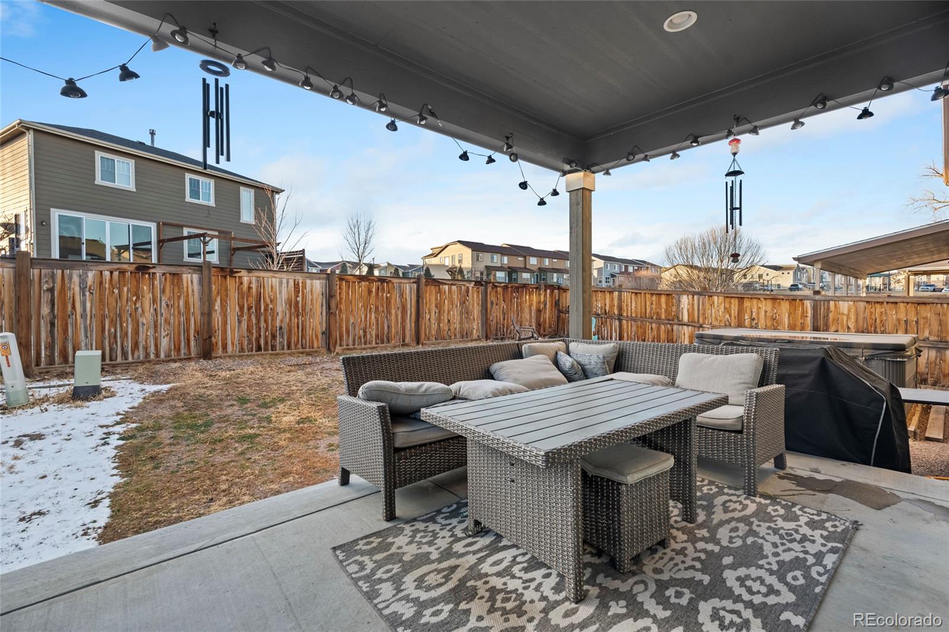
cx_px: 474
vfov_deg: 72.0
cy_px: 316
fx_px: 435
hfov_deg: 95.0
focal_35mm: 16
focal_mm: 16.5
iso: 160
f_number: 8
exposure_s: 1/13
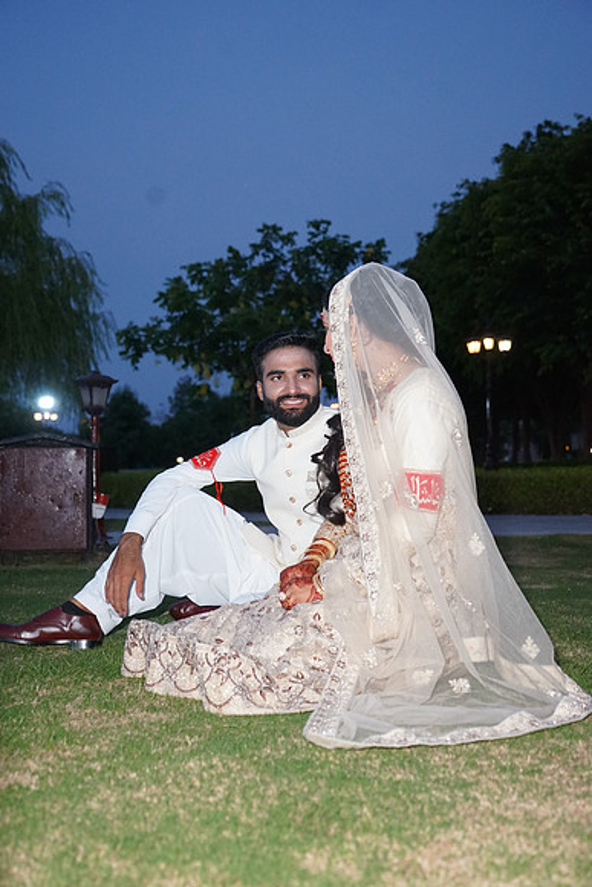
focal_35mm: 43
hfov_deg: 31.2
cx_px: 296
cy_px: 444
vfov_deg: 45.4
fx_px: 1060
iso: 3200
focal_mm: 43
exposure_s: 1/200
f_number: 4
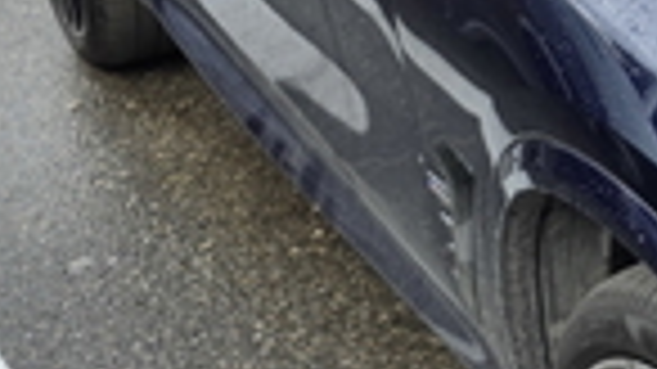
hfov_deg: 17.1
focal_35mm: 110
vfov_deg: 10.9
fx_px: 1916
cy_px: 4
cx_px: 1062
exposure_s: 1/1272
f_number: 1.7
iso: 80
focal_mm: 6.3
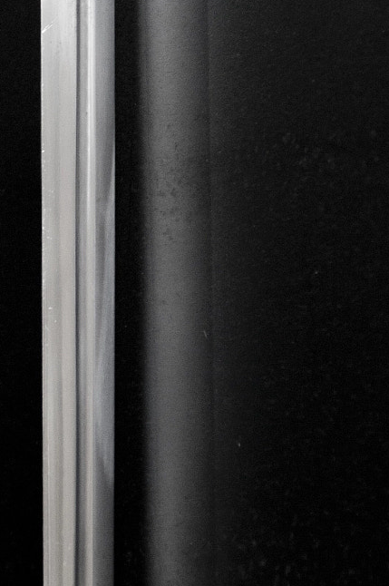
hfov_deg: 1.8
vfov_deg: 2.8
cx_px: -3
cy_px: 59
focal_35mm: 743
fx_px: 12074
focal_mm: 200
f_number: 6.3
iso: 400
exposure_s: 1/80
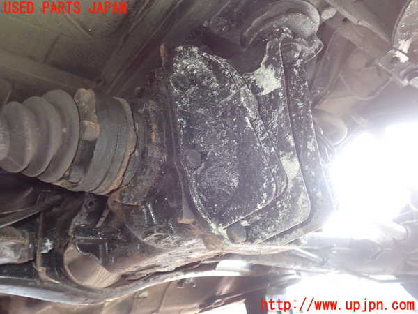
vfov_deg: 46.8
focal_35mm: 30
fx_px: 362
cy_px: 157
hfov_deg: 60.0
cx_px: 209
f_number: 2.3
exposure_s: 1/30
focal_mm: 5.4
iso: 200
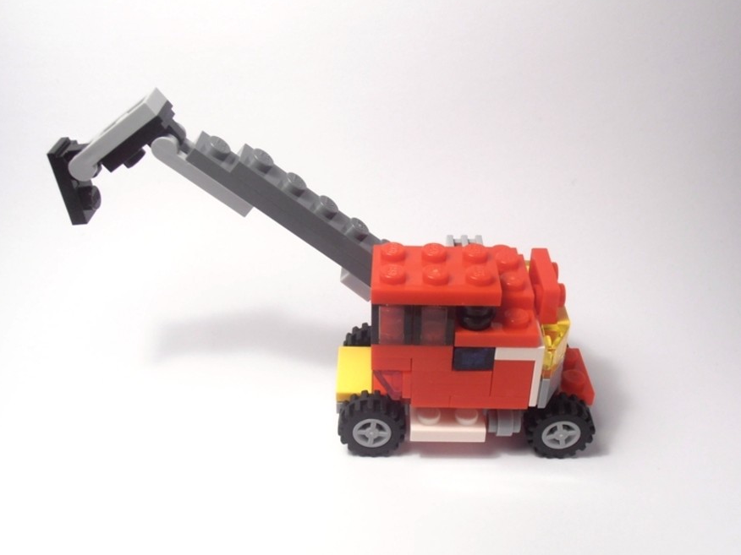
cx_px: 362
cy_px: 278
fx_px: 813
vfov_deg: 37.7
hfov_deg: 49.0
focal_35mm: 38
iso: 80
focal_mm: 6.61
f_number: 3.9
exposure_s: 1/60
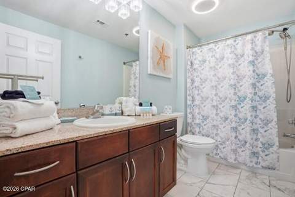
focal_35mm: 16
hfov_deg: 96.7
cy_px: 98
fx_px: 131
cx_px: 148
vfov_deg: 73.7
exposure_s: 1/100
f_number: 8
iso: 320
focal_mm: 16
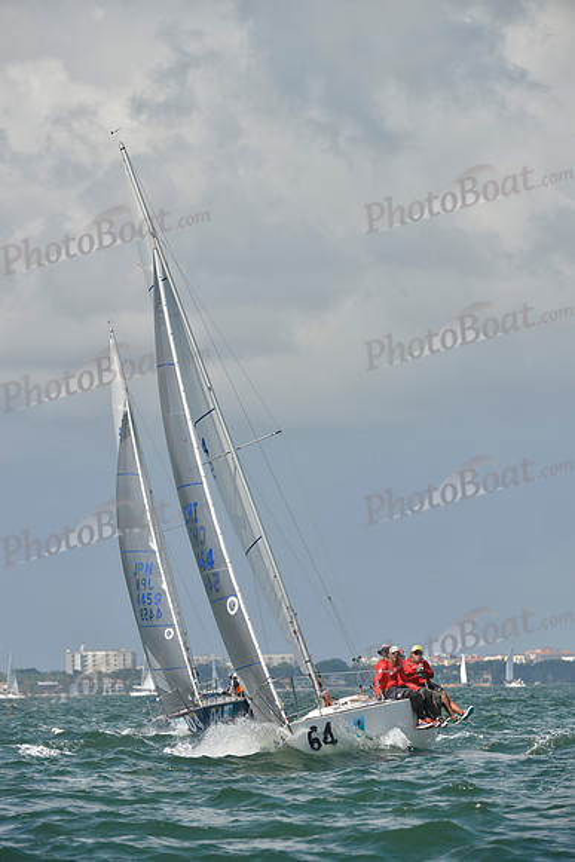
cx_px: 288
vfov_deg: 9.4
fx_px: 5267
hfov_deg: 6.2
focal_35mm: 220
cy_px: 431
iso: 200
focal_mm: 220
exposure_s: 1/1000
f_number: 8
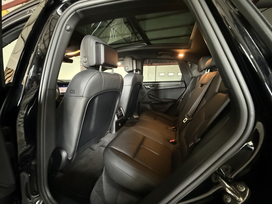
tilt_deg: -10.2
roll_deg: -0.6
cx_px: 136
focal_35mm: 14
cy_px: 102
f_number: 2.2
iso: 1600
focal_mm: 2.22
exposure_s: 1/37
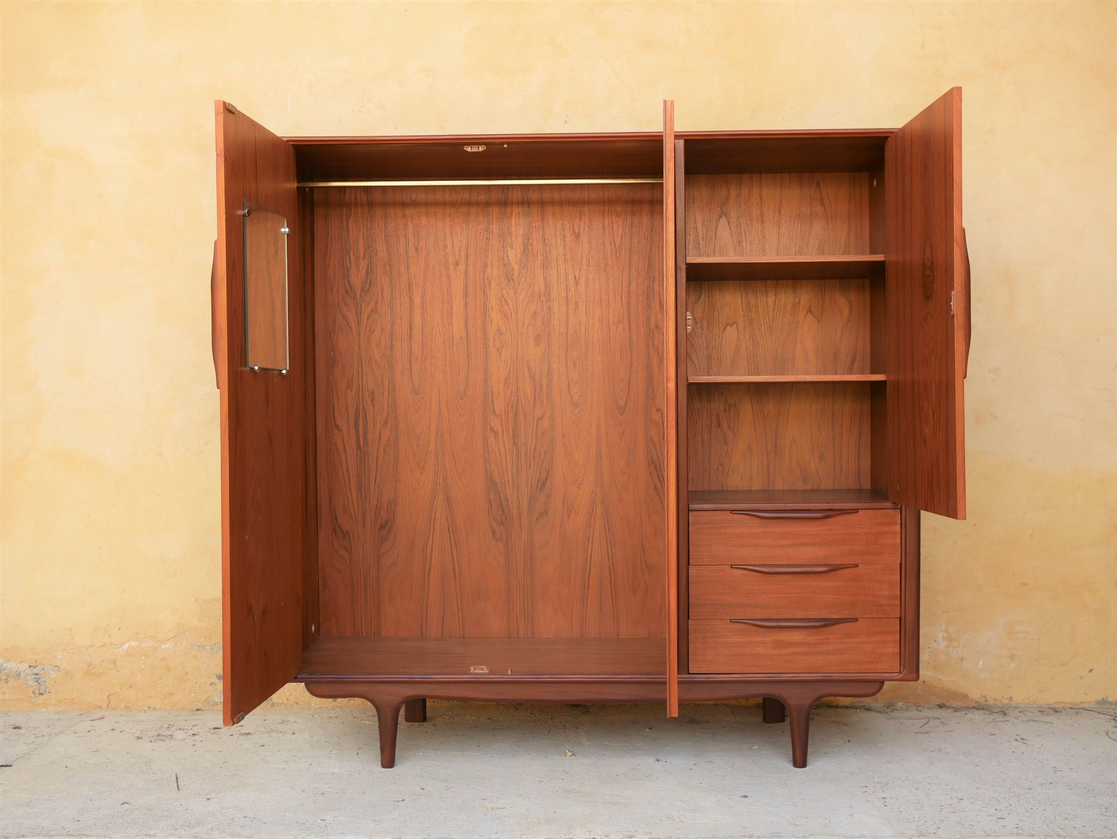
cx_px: 558
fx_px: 1291
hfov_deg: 46.8
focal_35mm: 40
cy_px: 420
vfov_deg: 36.0
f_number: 2.8
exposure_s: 1/250
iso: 200
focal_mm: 20
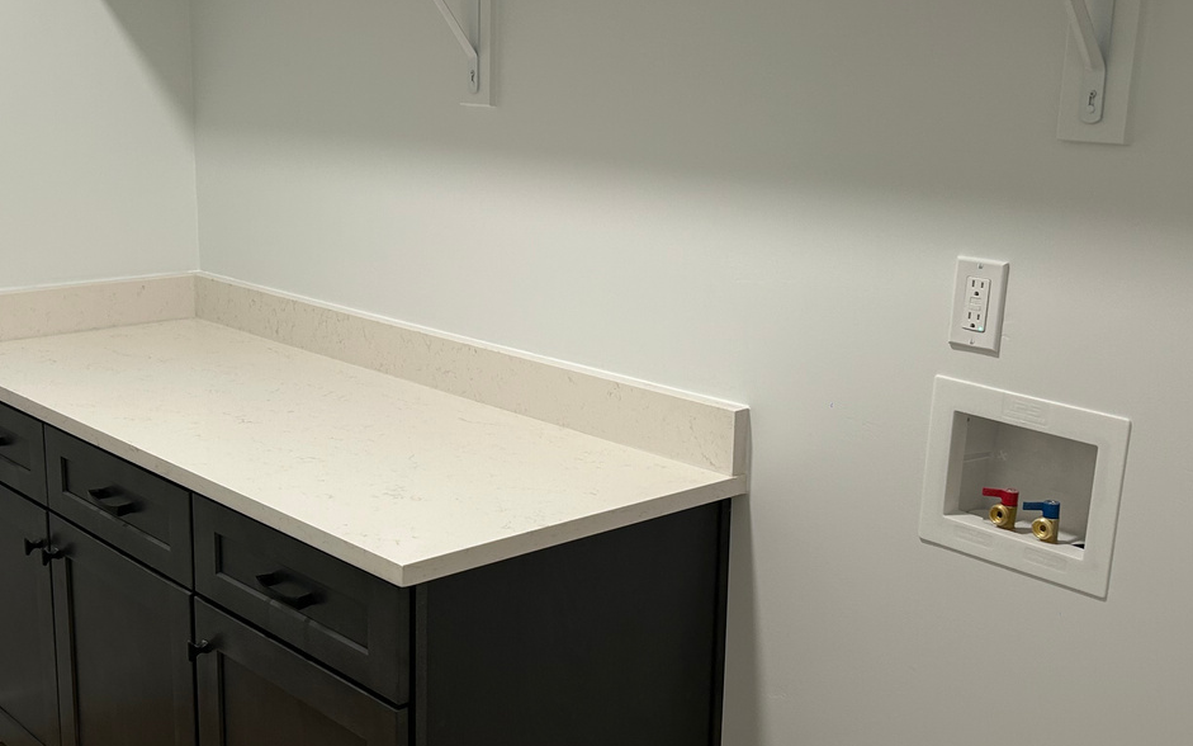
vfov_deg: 28.6
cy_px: 389
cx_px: 467
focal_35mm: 45
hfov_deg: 44.1
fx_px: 1463
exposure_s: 1/60
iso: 64
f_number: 1.5
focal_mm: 5.7
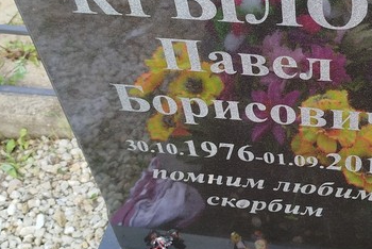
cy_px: 69
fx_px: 589
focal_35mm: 57
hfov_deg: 34.3
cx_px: 278
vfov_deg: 23.6
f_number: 1.7
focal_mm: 5.31
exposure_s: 1/173
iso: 50
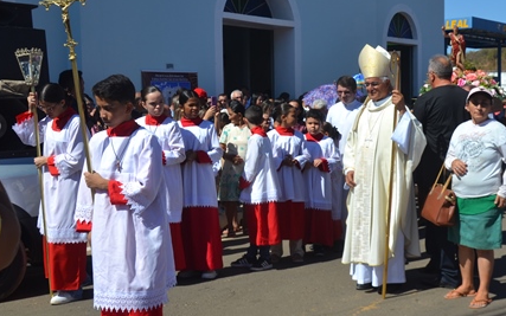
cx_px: 350
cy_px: 143
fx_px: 759
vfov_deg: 23.6
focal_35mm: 55
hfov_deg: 36.4
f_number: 8
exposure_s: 1/320
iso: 100
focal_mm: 24
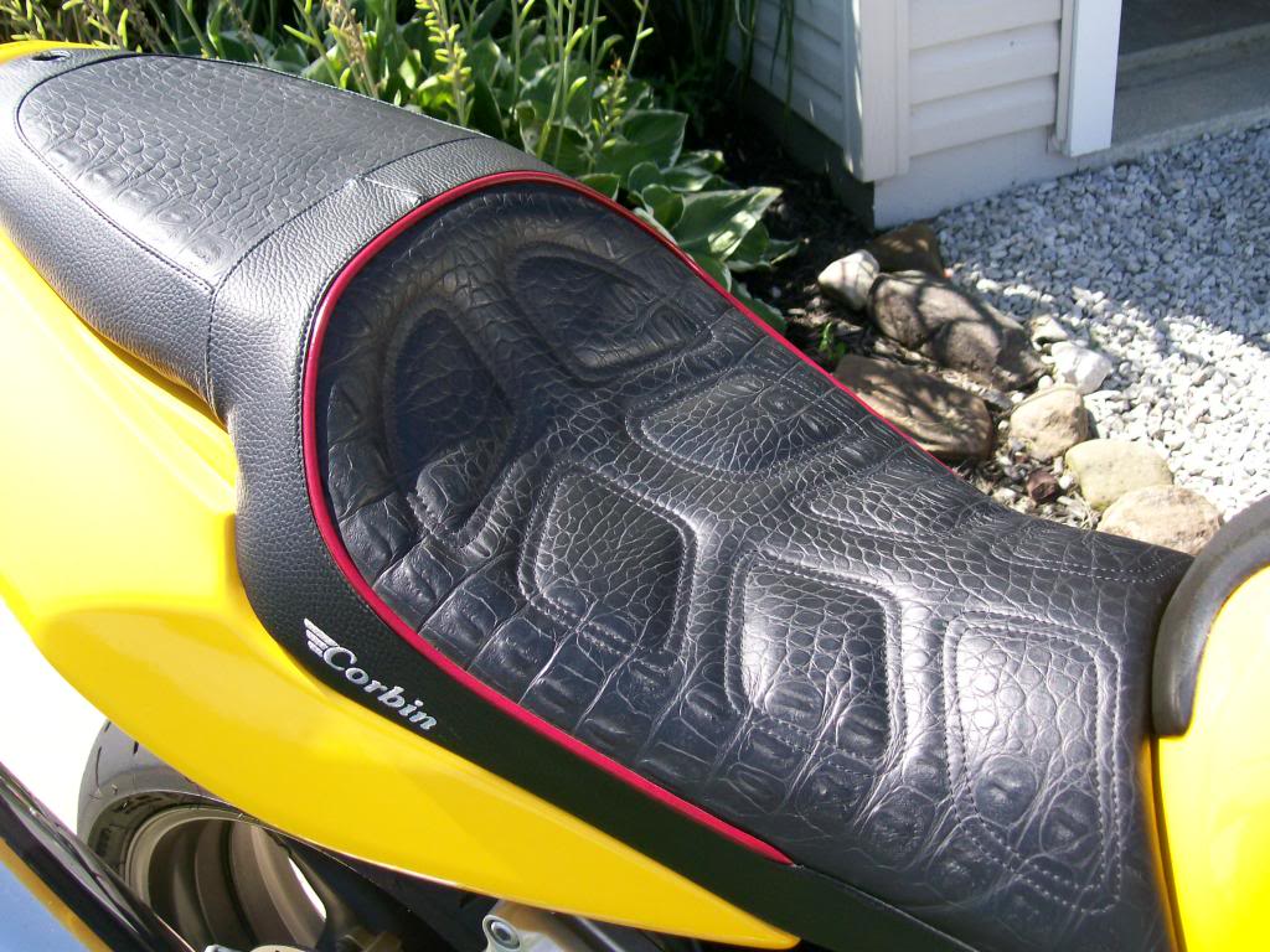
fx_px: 1321
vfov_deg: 39.7
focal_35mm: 36
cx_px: 635
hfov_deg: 51.4
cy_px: 476
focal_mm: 6
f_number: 2.7
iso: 80
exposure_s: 1/487
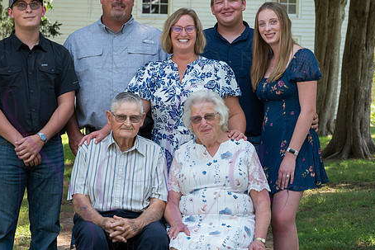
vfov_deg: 11.1
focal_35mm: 124
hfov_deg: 16.5
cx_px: 142
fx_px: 1292
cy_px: 100
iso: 400
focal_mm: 97
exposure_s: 1/125
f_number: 8
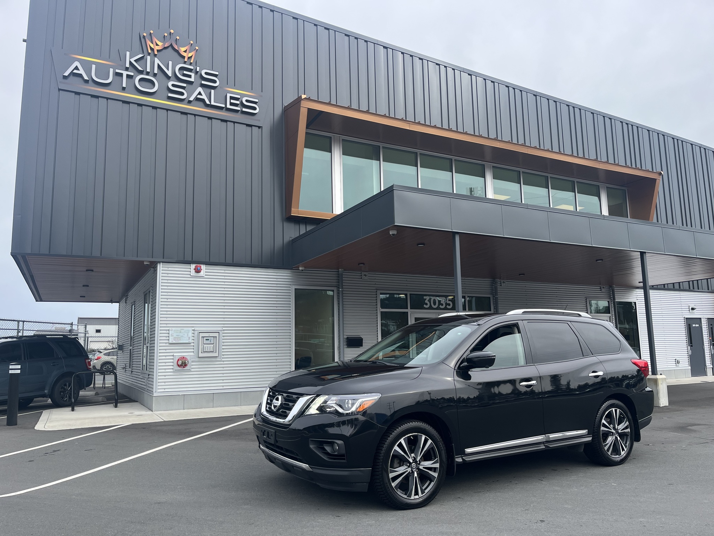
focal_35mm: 26
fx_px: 536
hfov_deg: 67.3
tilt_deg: +7.8
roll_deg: +1.1
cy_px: 268
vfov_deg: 53.1
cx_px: 357
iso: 50
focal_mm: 5.1
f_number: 1.6
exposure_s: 1/1009
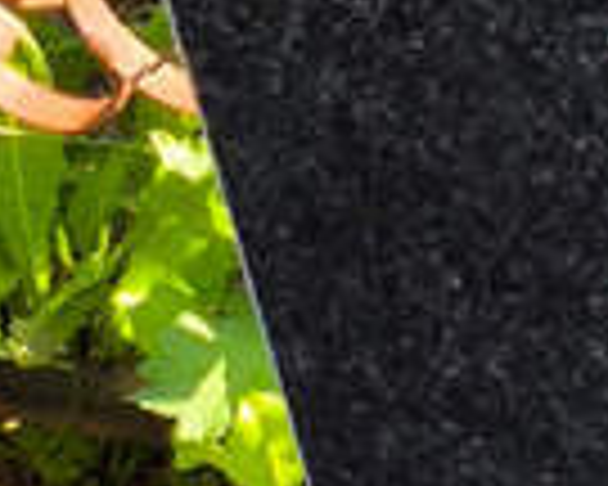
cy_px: 369
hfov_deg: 6.5
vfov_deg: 5.4
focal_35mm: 288
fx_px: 5182
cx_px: 1250
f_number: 1.7
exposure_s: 1/273
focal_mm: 4.71
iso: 50
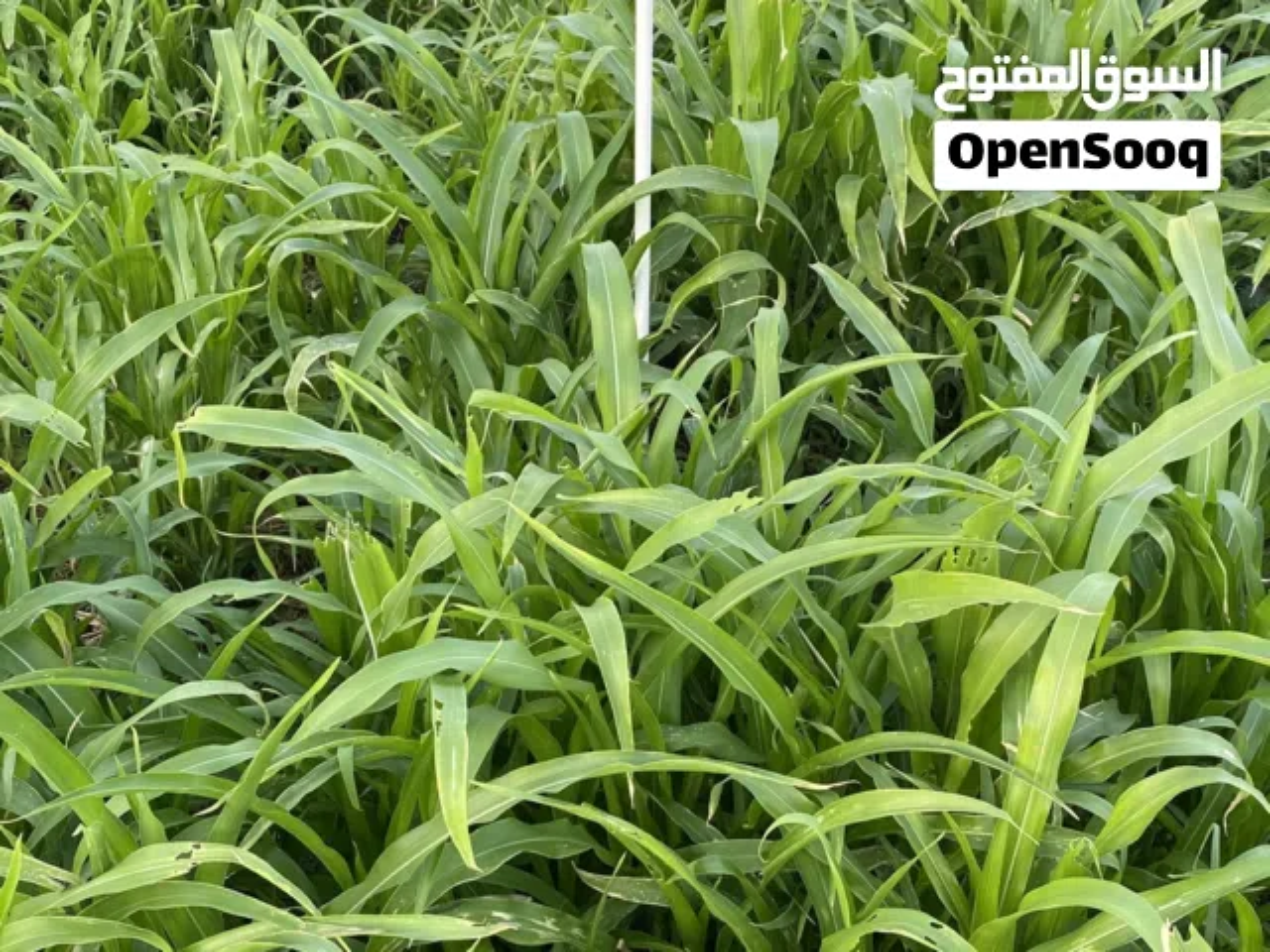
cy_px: 476
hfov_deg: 67.3
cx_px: 635
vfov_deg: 53.1
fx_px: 954
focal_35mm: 26
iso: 50
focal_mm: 4.25
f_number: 1.8
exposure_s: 1/122
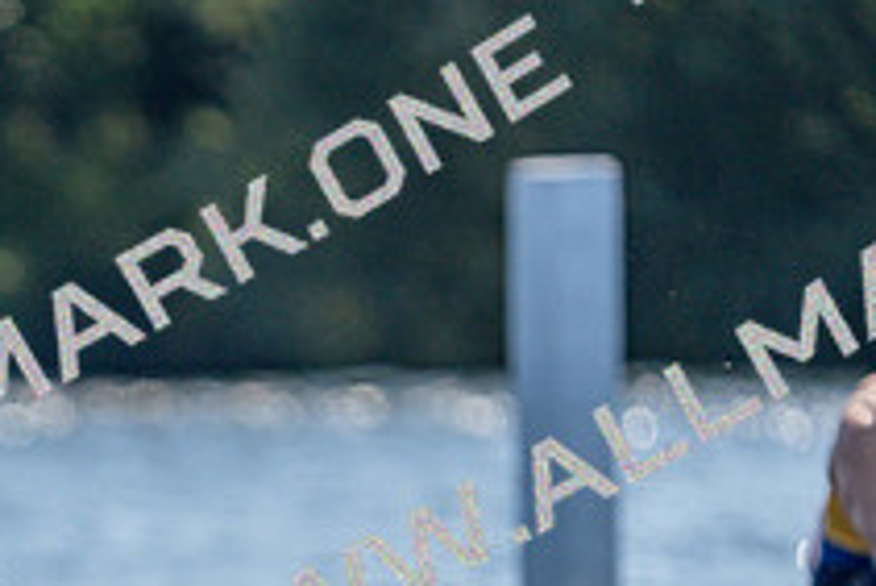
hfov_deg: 2.0
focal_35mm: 1049
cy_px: 796
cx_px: -166
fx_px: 25542
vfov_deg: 1.3
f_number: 6.3
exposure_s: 1/1600
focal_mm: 382
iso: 200
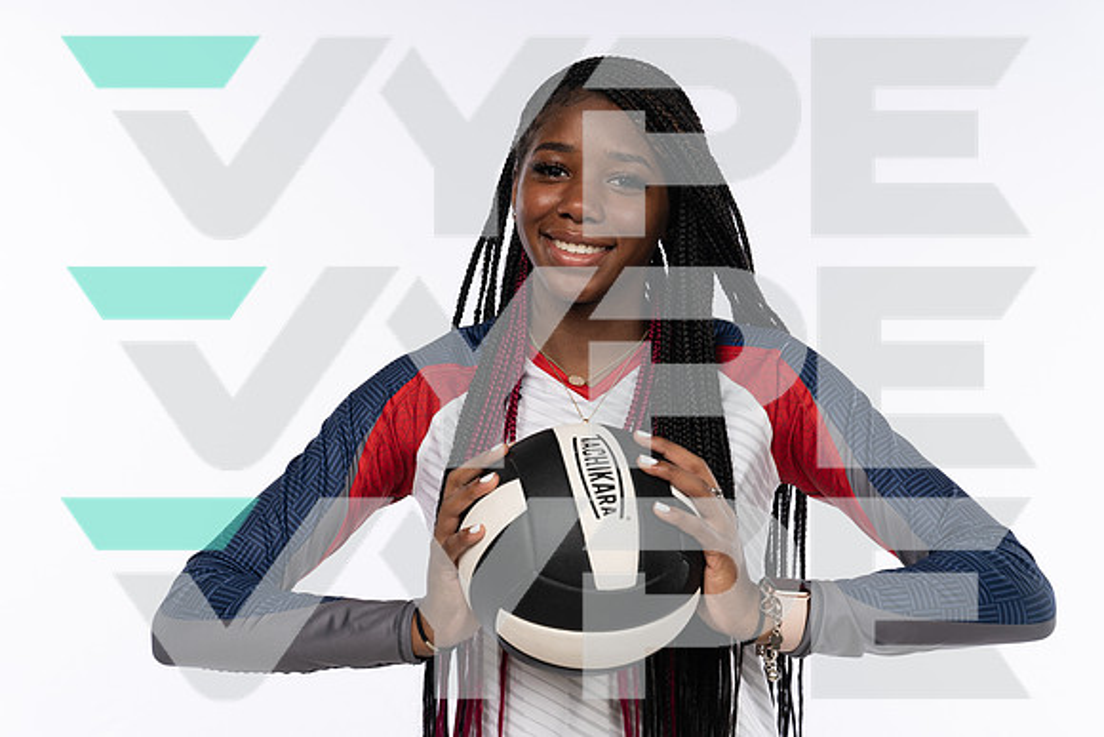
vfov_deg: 23.8
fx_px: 1748
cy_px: 368
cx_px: 552
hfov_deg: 35.0
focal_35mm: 57
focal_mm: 57
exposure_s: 1/250
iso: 200
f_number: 7.1
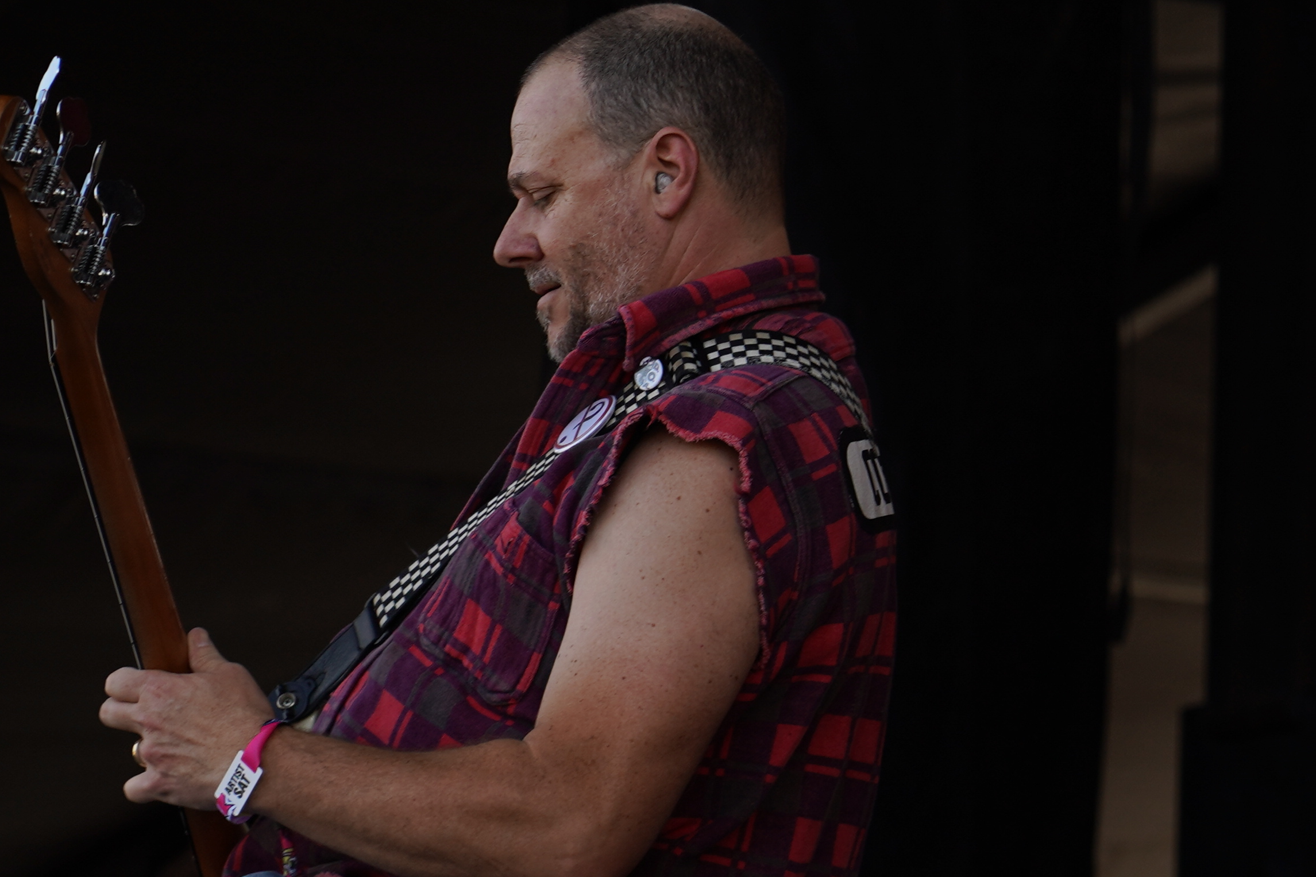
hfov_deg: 7.5
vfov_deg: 5.0
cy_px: 774
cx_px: 1055
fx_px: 10051
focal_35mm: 275
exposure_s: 1/250
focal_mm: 105
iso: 100
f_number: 4.5
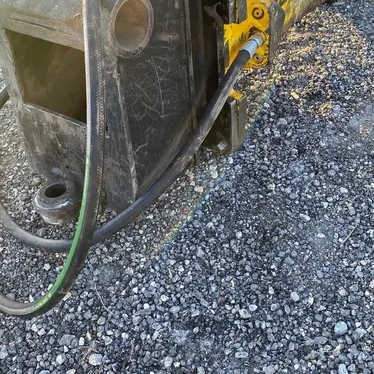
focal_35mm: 45
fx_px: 550
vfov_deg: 37.3
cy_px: 140
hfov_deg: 37.5
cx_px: 171
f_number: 1.8
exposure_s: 1/163
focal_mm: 4.25
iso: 32
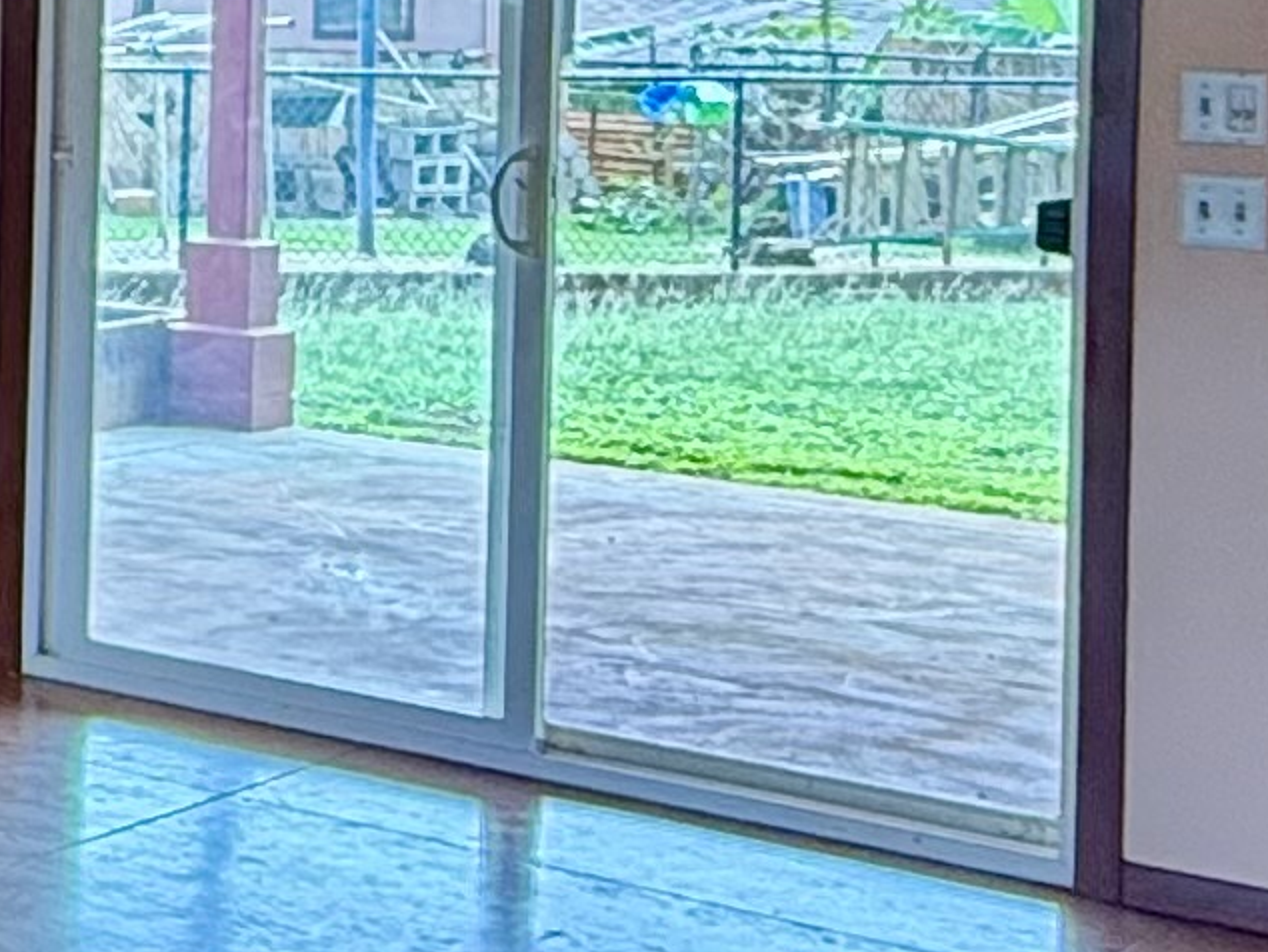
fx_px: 3261
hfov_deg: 17.7
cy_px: -48
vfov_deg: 16.2
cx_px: -1008
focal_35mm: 89
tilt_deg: -0.3
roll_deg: -1.0
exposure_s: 1/120
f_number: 2.2
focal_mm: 2.22
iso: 200
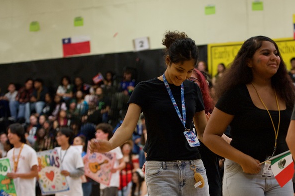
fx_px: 999
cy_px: 167
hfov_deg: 16.7
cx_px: 207
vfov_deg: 11.2
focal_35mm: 122
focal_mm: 70
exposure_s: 1/250
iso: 2500
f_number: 2.8
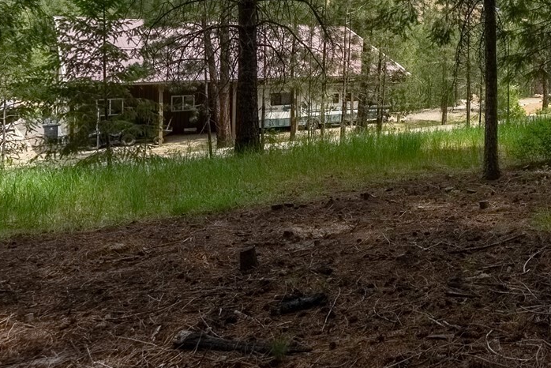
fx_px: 521
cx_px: 496
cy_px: 41
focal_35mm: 34
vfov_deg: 36.6
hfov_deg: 49.6
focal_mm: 14
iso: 100
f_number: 11
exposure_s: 1/8000
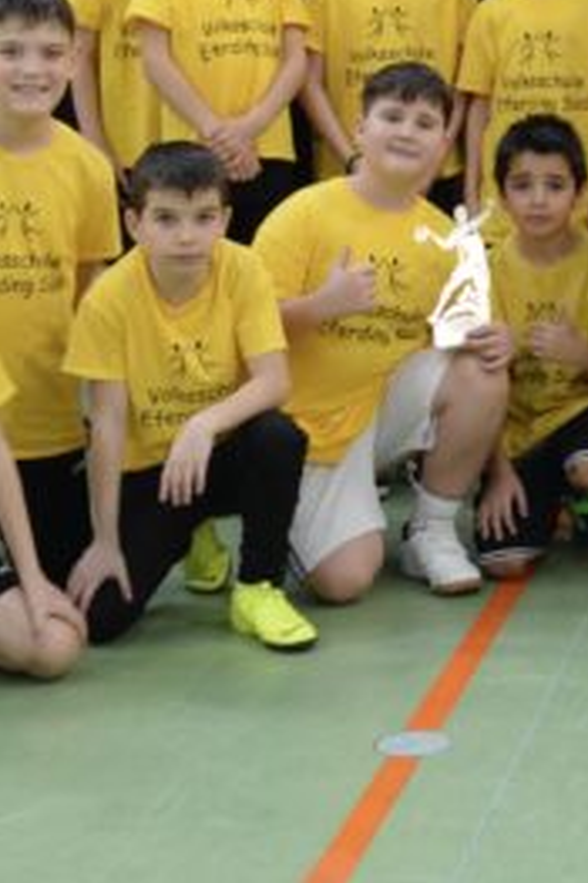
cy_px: -13
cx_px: 911
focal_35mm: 105
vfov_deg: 18.9
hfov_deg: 12.3
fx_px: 2576
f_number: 5
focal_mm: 18
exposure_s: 1/100
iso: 400
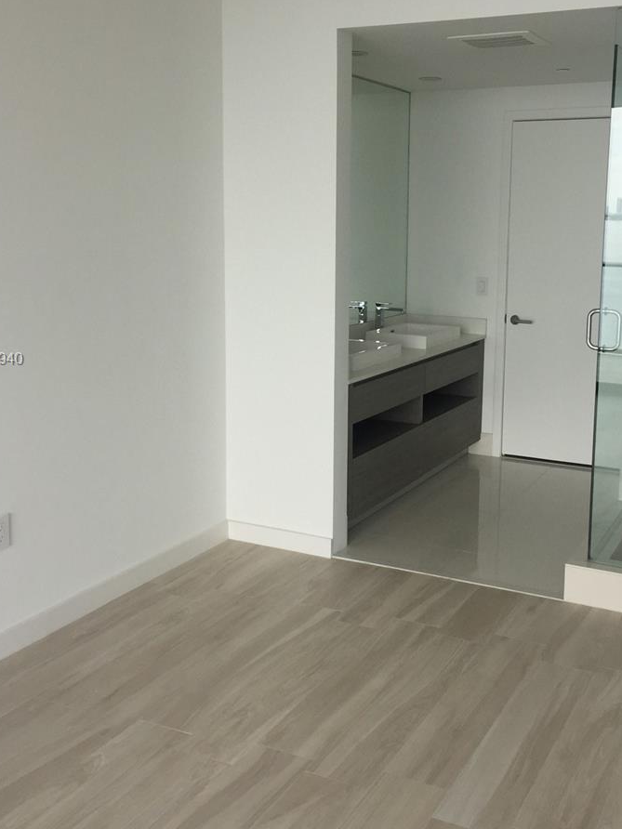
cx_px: 361
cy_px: 361
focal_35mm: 39
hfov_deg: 36.7
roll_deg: -0.4
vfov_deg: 47.7
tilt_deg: -8.2
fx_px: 934
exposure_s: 1/241
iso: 32
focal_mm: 4.15
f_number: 2.2
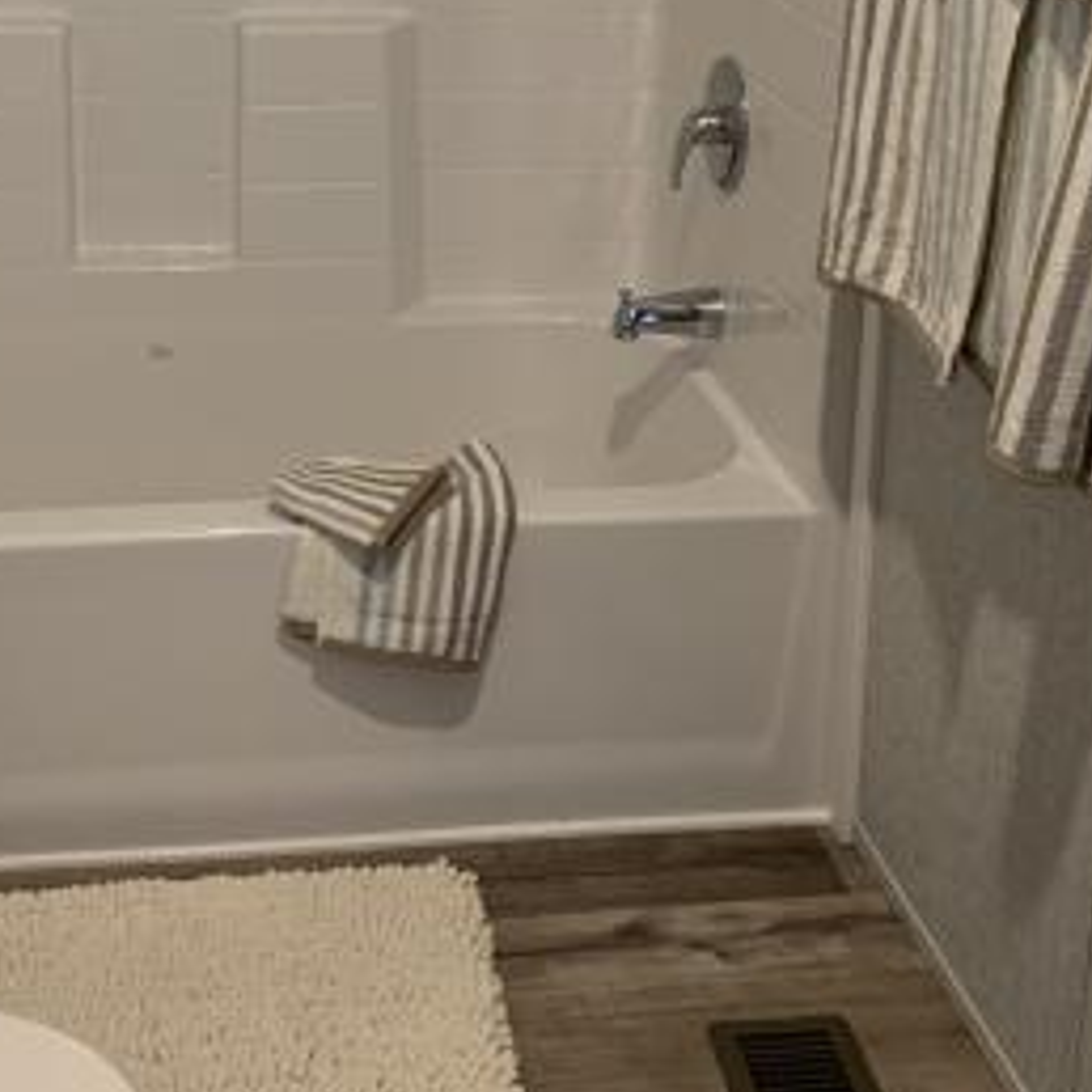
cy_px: 174
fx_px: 2034
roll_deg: -0.1
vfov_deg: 29.2
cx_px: 411
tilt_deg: -14.9
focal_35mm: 57
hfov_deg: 29.9
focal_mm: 4.25
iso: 160
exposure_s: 1/60
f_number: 1.8
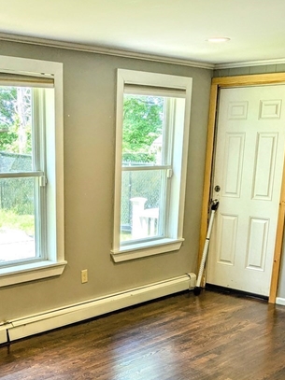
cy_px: 316
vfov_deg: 36.0
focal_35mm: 51
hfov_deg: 28.4
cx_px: 97
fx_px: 560
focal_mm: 4.38
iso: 50
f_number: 1.73
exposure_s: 1/175
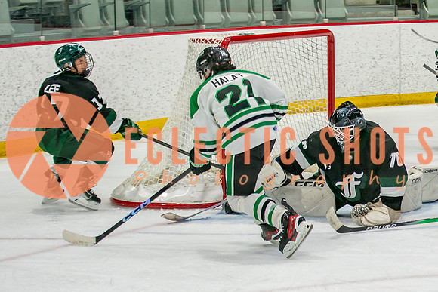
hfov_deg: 11.4
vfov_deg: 7.8
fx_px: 2154
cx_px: 491
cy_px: 182
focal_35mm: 177
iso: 640
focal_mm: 75
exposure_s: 1/640
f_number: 3.2
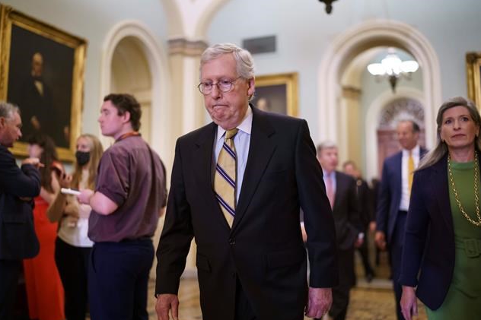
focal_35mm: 36
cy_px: 164
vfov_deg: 36.9
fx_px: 481
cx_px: 240
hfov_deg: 53.1
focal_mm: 35
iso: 5000
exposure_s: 1/400
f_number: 1.4
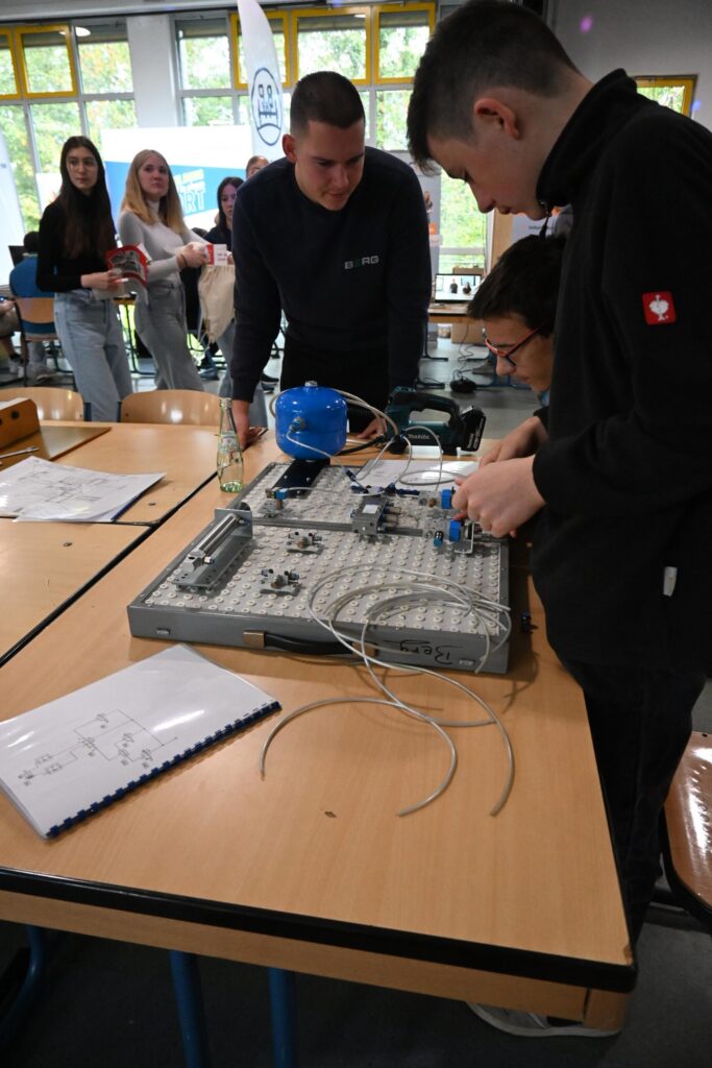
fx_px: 712
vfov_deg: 73.7
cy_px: 534
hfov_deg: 53.1
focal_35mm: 24
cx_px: 356
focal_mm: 16
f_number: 4
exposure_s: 1/200
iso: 5600
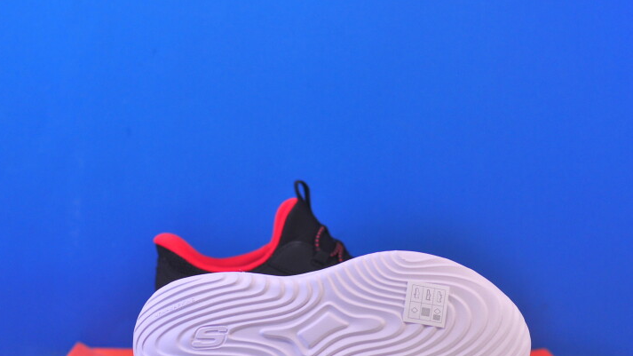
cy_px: 228
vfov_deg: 13.7
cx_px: 306
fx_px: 1477
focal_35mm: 88
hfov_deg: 24.2
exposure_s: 1/320
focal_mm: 50
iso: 250
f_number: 2.5
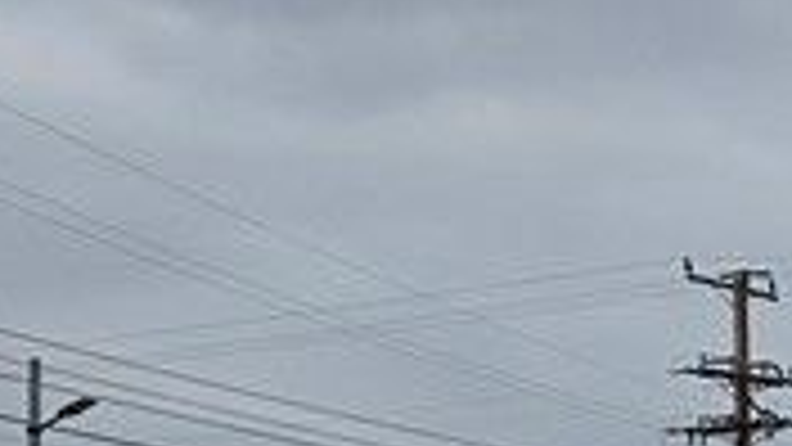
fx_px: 3066
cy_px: 685
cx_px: 1890
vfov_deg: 8.1
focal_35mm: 146
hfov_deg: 11.9
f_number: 1.7
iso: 10
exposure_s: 1/845
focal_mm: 6.3
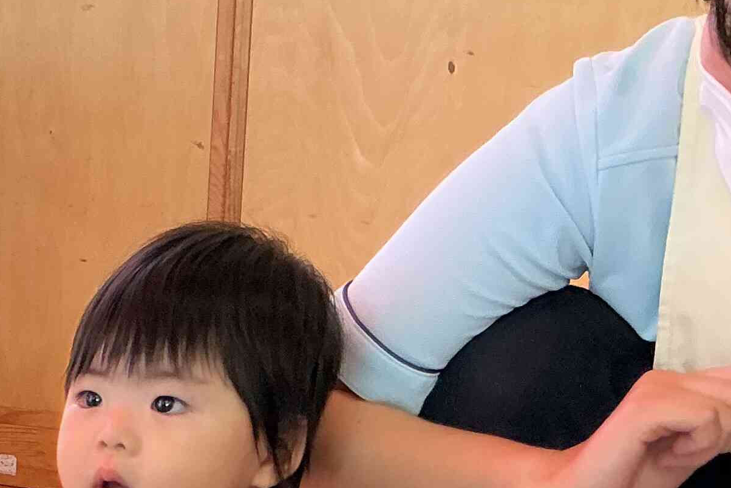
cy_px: 747
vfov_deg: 12.8
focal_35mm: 101
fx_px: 2051
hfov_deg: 18.2
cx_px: -334
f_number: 1.8
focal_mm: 3
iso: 64
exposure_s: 1/120
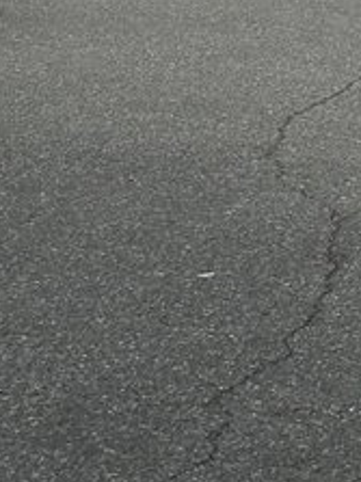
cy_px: -628
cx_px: 793
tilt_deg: +9.6
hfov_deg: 11.2
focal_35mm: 115
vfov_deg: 13.3
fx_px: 1601
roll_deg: -3.4
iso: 80
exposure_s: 1/5525
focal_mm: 6.86
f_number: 1.78
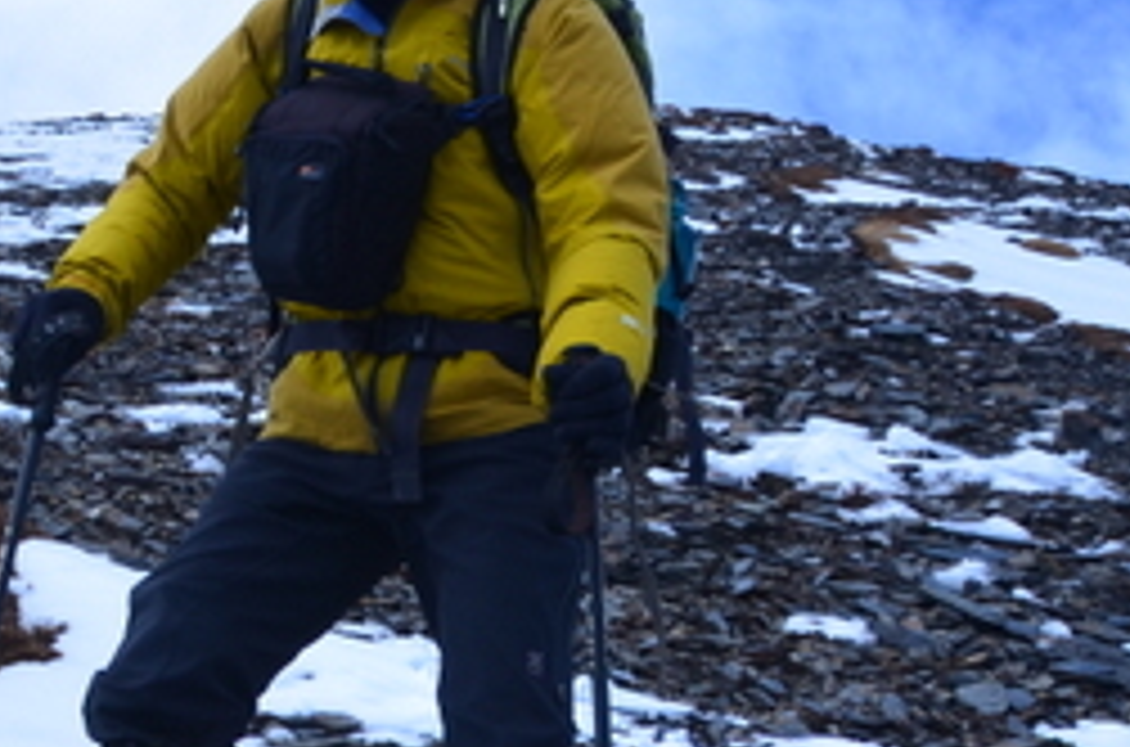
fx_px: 3037
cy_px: 230
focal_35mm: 97
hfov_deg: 18.9
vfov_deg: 14.0
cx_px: -504
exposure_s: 1/320
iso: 200
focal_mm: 18
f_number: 10
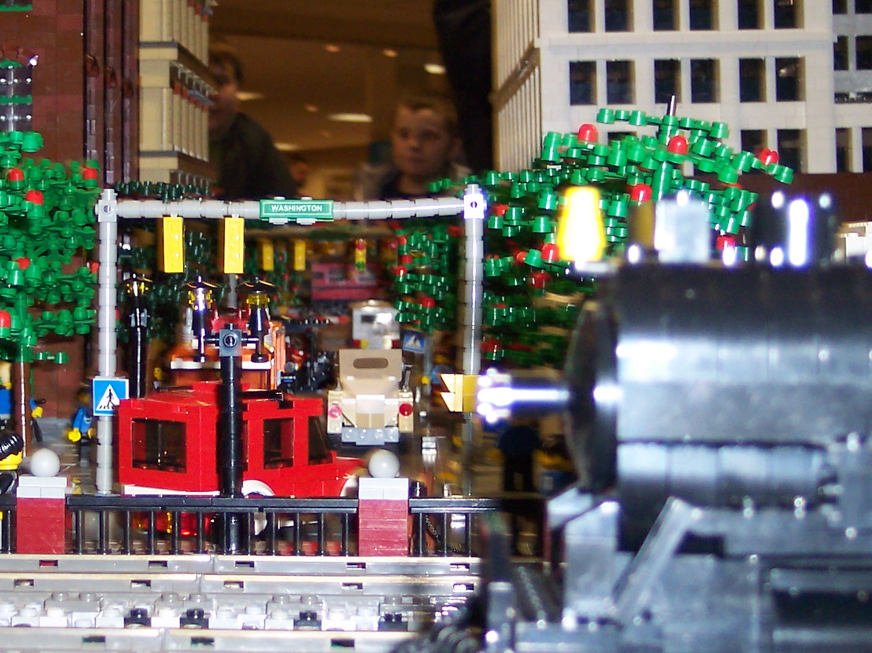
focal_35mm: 77
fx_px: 1938
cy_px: 251
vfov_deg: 19.1
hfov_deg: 25.2
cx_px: 260
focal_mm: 8
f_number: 2.8
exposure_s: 1/30
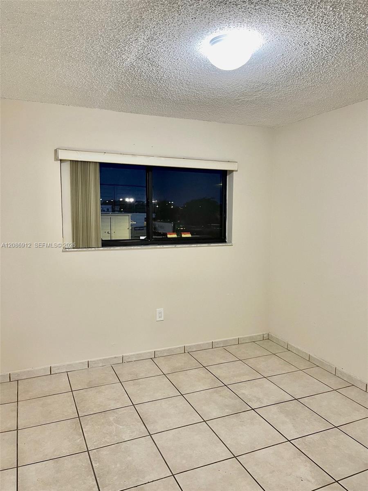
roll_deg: -0.4
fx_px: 369
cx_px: 184
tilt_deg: -4.0
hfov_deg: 53.1
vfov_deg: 67.3
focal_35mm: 26
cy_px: 246
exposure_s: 1/60
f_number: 1.6
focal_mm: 5.1
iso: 125
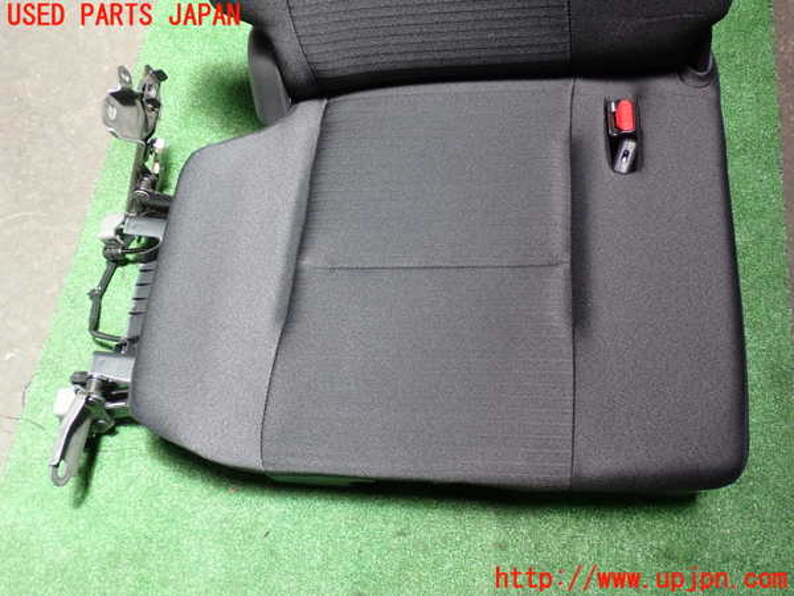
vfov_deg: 35.1
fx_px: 940
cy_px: 298
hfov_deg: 45.8
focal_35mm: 41
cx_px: 397
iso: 160
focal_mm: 7.31
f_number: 2.8
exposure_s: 1/80
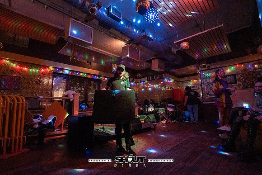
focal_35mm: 15
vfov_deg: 75.9
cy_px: 87
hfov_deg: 98.8
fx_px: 112
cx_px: 124
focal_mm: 14
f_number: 2.8
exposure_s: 1/125
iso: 3200
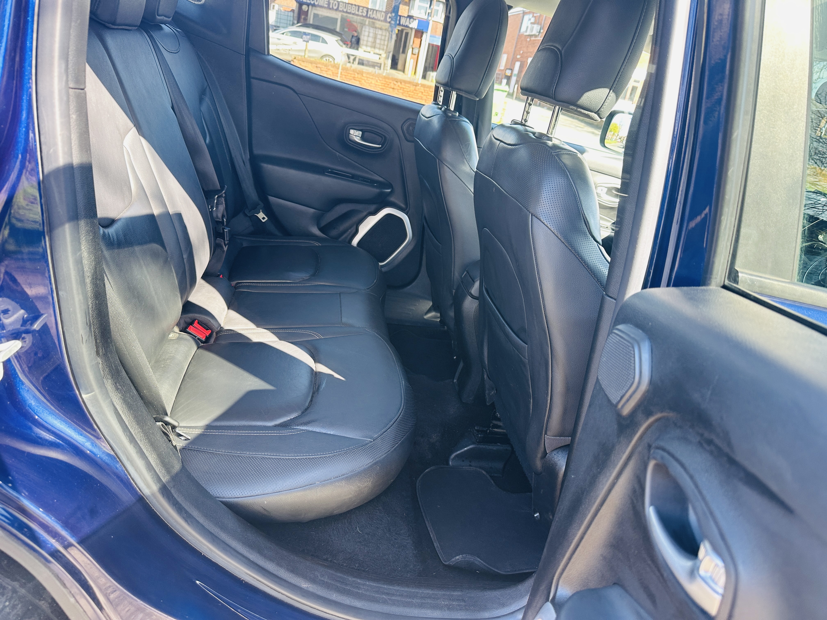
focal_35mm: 24
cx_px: 414
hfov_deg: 71.6
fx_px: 573
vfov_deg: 56.8
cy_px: 310
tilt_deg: -22.0
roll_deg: -12.4
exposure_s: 1/121
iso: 125
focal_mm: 6.86
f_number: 1.78
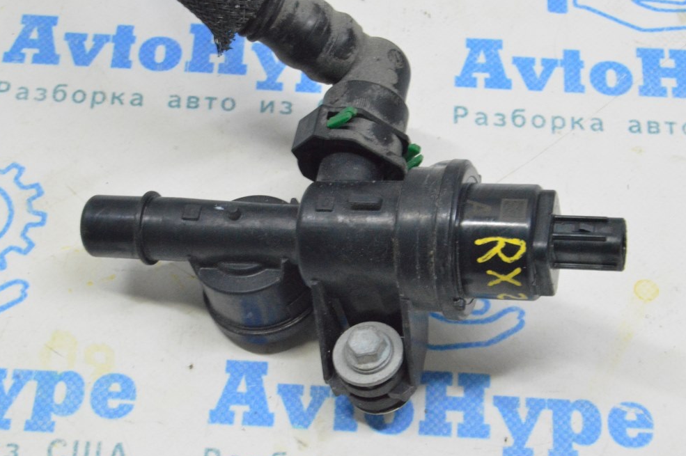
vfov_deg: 17.5
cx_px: 336
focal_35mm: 78
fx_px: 1485
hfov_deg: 26.0
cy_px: 233
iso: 6400
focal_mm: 50
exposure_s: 1/20
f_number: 20
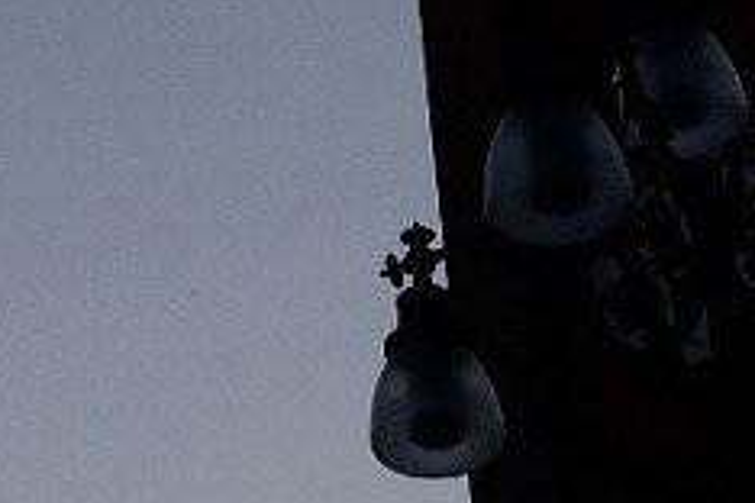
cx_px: -119
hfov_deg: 10.9
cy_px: -405
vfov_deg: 7.2
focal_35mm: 185
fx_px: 3880
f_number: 8
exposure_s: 1/550
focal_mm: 18
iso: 400
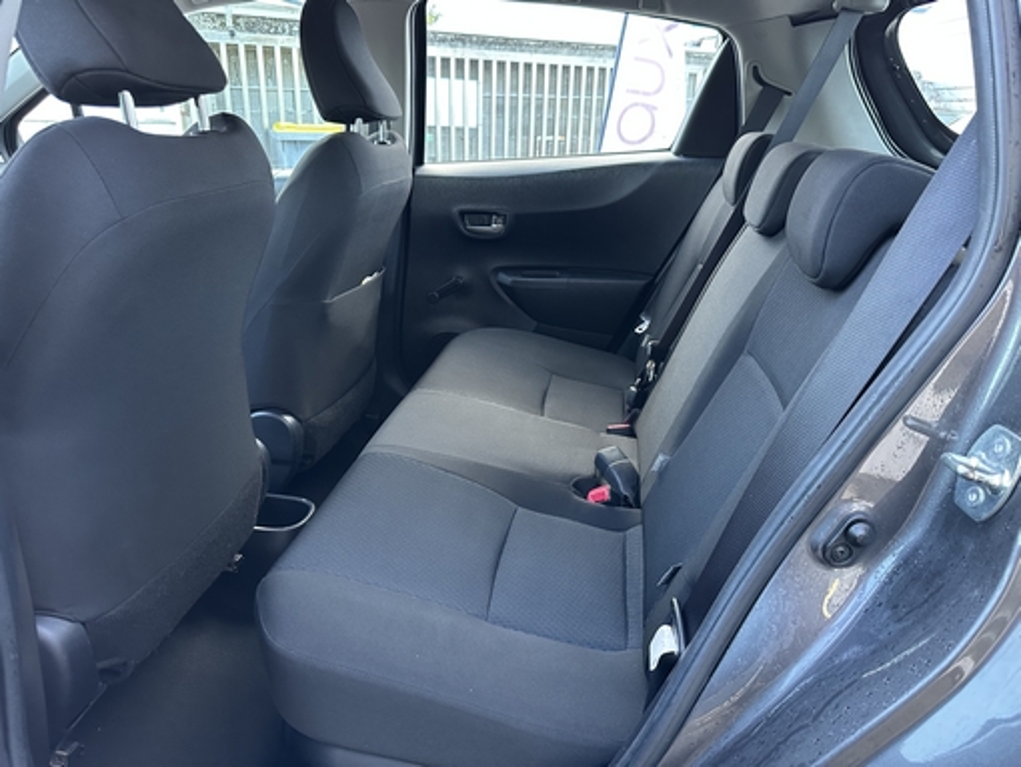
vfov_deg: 56.9
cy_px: 384
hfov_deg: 71.6
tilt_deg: -21.1
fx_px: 708
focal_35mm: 24
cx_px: 510
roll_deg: -1.9
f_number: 1.78
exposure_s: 1/60
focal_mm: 6.86
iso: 400
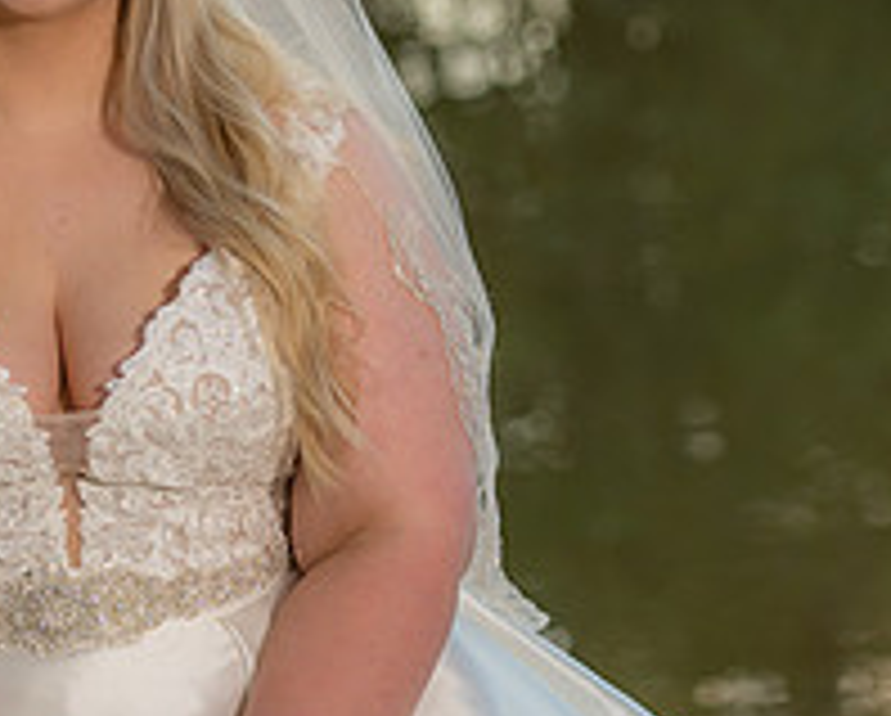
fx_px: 6233
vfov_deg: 6.6
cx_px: 414
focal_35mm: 236
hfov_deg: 8.2
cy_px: 455
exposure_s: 1/200
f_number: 3.5
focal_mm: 86
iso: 80
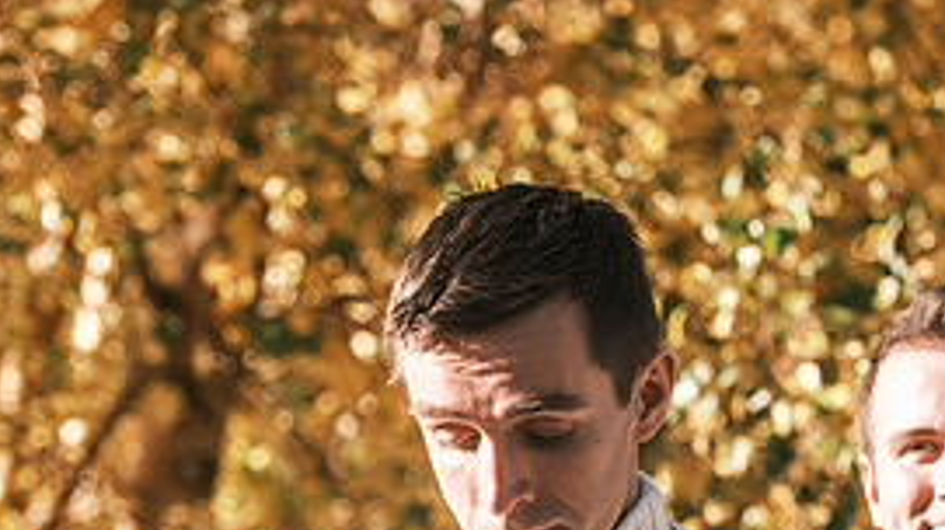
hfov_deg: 5.2
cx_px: 607
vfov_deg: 2.9
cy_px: 504
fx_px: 10442
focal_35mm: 417
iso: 200
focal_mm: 124.3
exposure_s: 1/750
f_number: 3.6
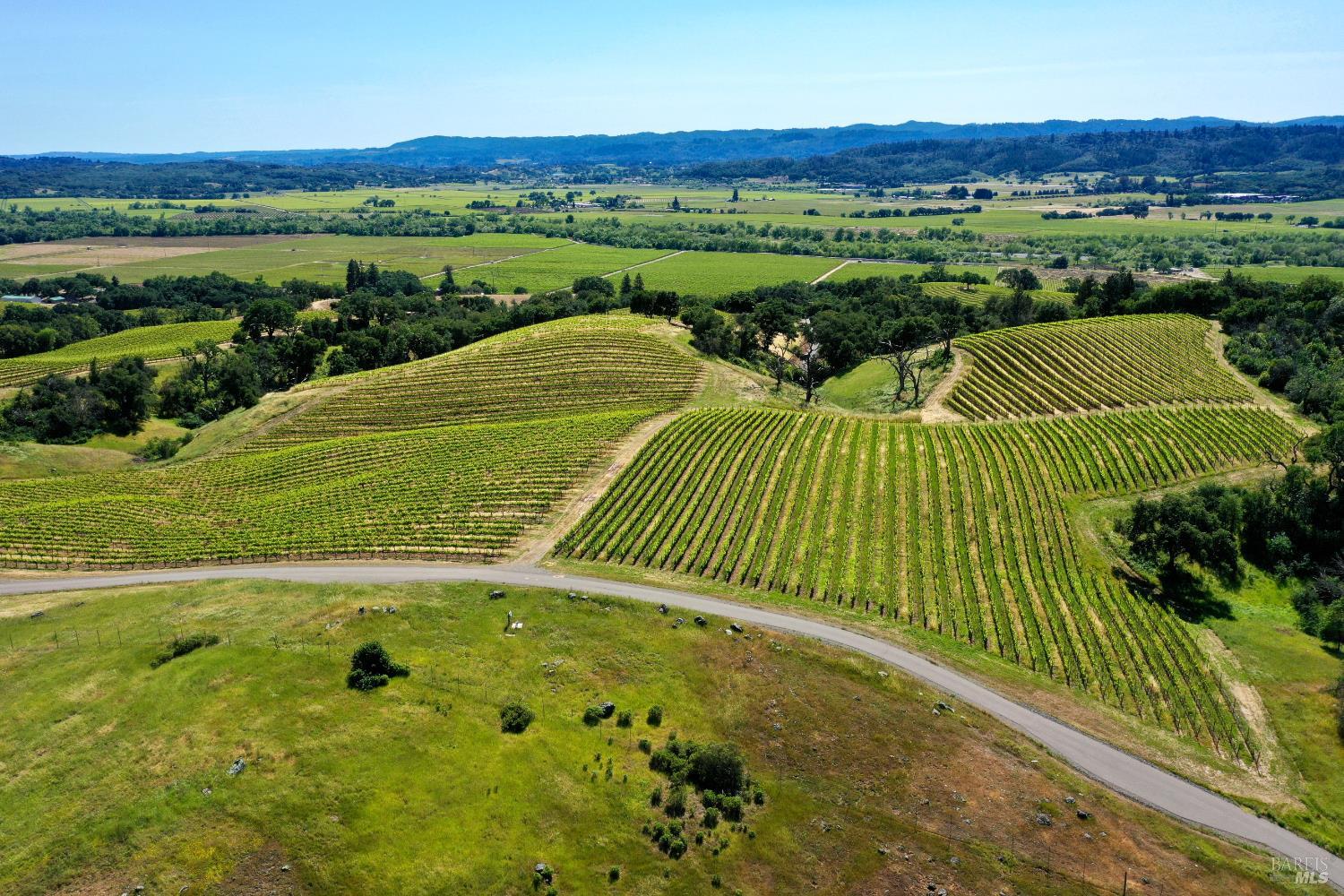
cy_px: 448
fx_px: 1045
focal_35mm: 28
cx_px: 672
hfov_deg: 65.5
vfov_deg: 46.4
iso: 100
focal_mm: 10.26
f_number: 6.3
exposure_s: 1/400
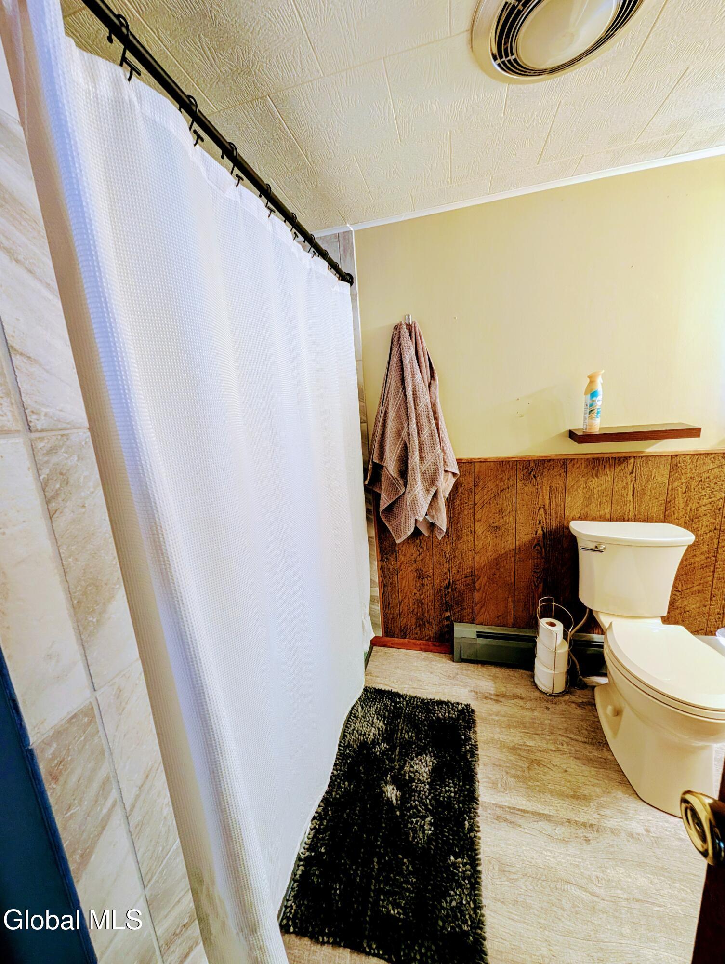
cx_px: 362
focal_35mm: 12
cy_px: 482
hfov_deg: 94.6
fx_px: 334
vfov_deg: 110.5
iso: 105
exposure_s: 1/24
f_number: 1.7
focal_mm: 2.02
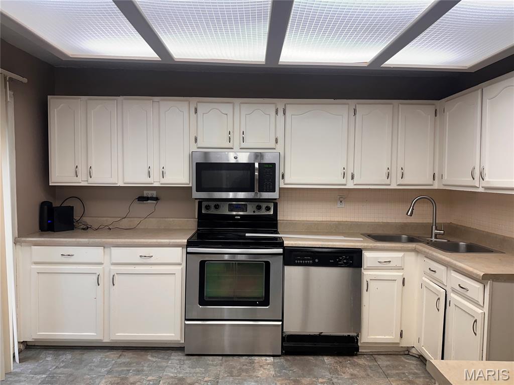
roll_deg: -1.0
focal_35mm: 24
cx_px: 257
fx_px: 356
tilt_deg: -2.2
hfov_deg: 71.6
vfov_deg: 56.8
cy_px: 192
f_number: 1.78
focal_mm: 6.86
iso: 160
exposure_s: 1/90
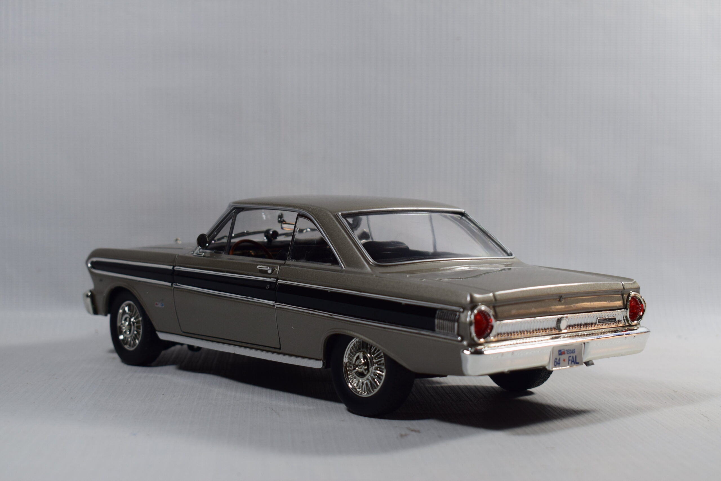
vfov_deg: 22.6
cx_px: 360
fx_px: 1202
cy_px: 240
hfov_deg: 33.4
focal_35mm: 60
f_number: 8
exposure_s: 1/60
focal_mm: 40
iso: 400
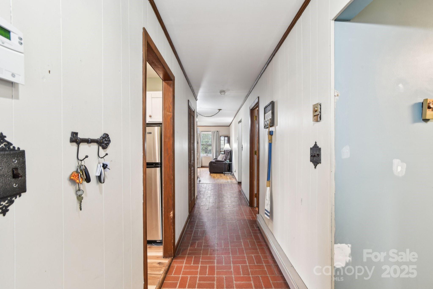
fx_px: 180
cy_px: 144
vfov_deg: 77.3
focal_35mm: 15
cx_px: 216
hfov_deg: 100.4
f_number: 11
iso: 100
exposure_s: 1/1.67
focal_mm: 15
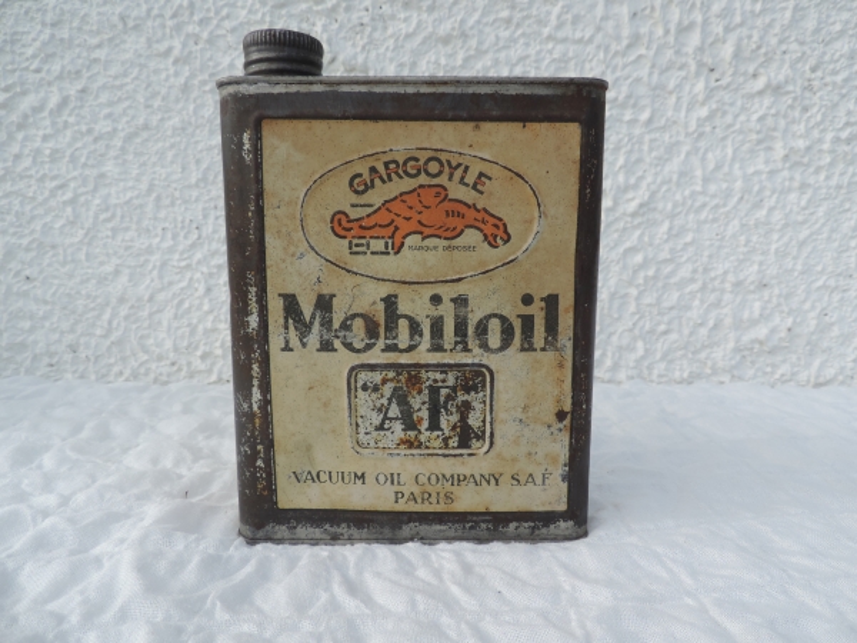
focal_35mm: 24
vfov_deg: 56.8
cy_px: 322
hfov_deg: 71.6
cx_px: 428
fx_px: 594
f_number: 3
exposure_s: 1/640
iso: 80
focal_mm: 4.3
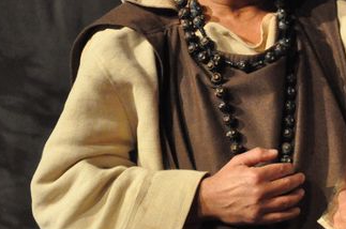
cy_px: 95
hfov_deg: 5.3
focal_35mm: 390
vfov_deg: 3.5
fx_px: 3743
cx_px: 385
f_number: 5.6
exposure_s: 1/80
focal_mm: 105
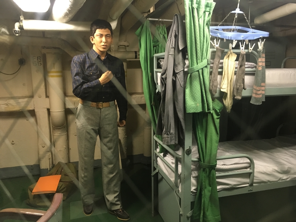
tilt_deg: -10.7
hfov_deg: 61.7
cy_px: 111
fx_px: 248
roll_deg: -0.1
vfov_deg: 48.2
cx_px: 148
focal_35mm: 29
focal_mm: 4.15
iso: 200
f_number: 2.2
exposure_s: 1/17
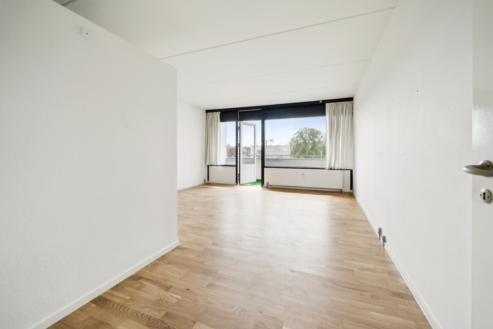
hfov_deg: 104.3
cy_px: 164
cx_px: 246
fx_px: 192
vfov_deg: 81.2
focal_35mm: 14
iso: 320
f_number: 5.6
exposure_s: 1/125
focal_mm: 14
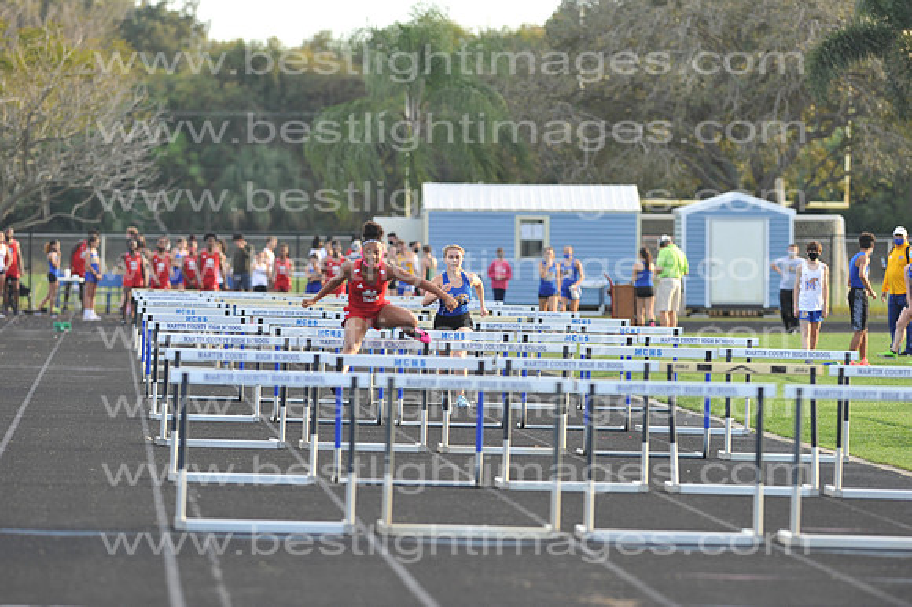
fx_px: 7595
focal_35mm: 300
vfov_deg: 4.6
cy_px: 304
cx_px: 456
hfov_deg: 6.9
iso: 800
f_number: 4.5
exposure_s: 1/1000
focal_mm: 300
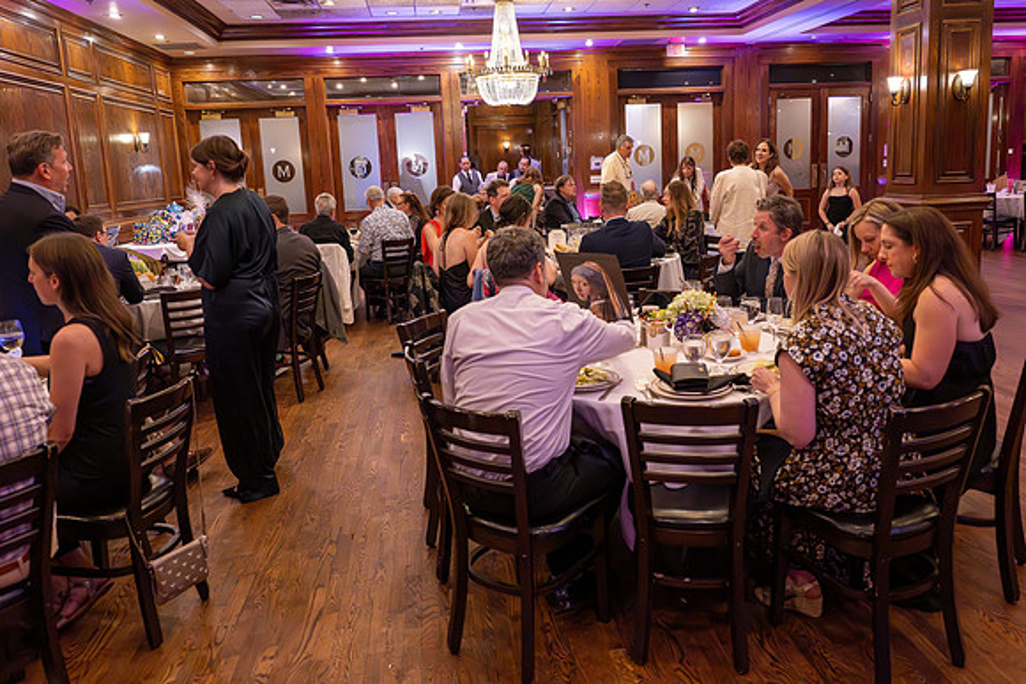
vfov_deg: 46.4
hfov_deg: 65.5
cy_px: 304
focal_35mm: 28
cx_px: 535
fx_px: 797
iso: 7200
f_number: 2.8
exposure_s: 1/125
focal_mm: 24
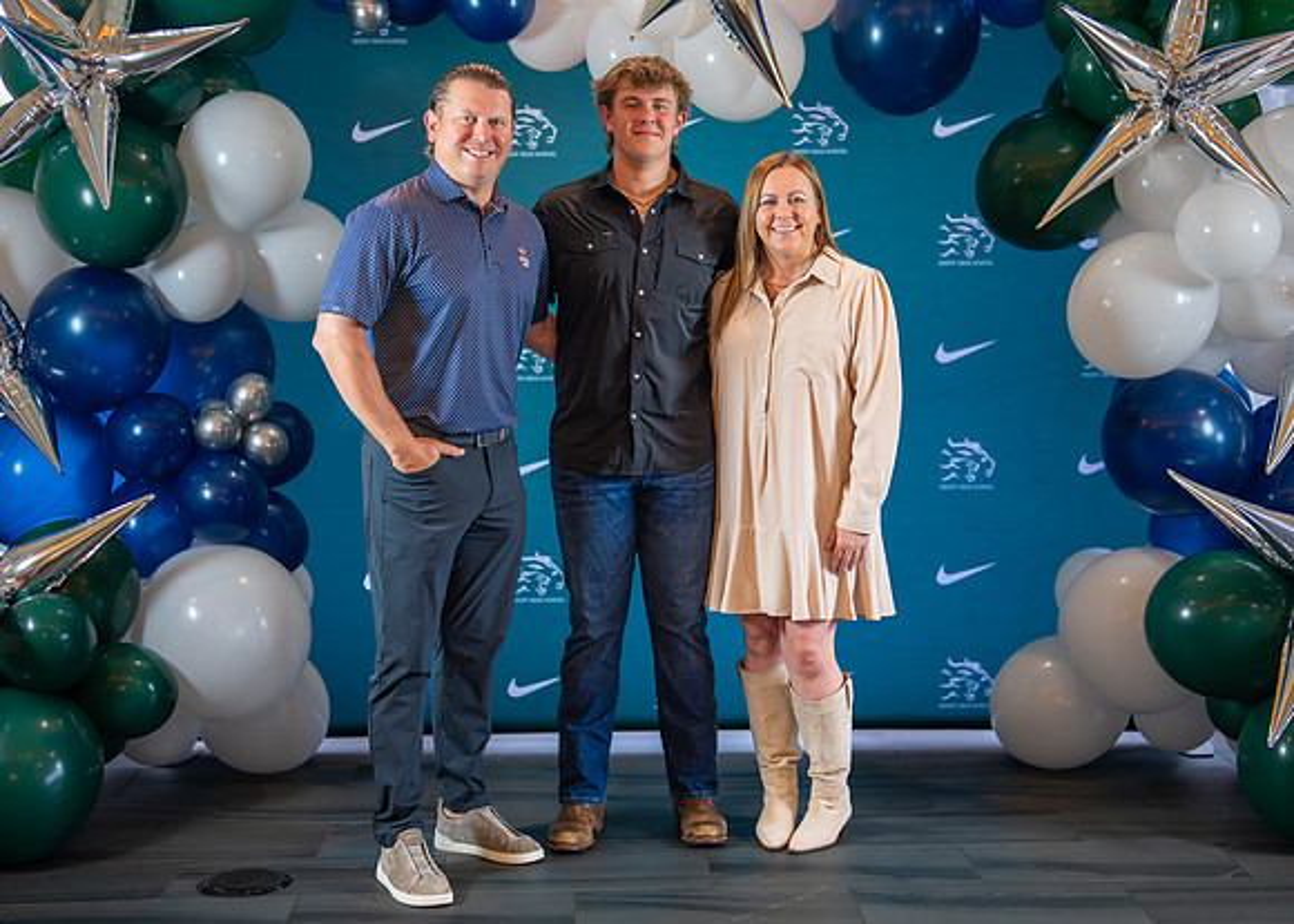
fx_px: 2064
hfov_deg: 34.8
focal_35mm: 56
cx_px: 656
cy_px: 478
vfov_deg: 25.2
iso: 1000
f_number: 1.2
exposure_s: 1/320
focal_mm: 50
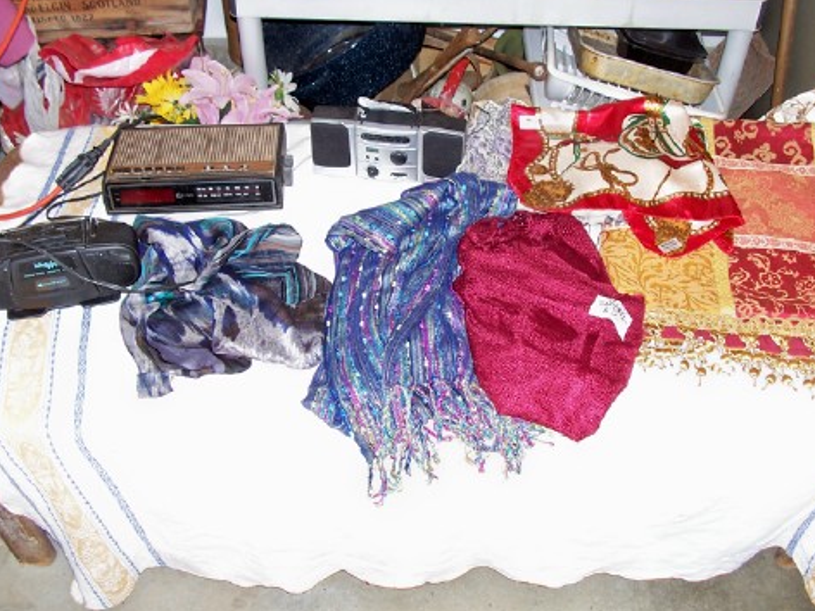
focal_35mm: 38
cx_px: 425
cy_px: 290
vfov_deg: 37.7
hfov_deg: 49.0
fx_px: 895
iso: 80
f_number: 2.8
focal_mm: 6
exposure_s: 1/60
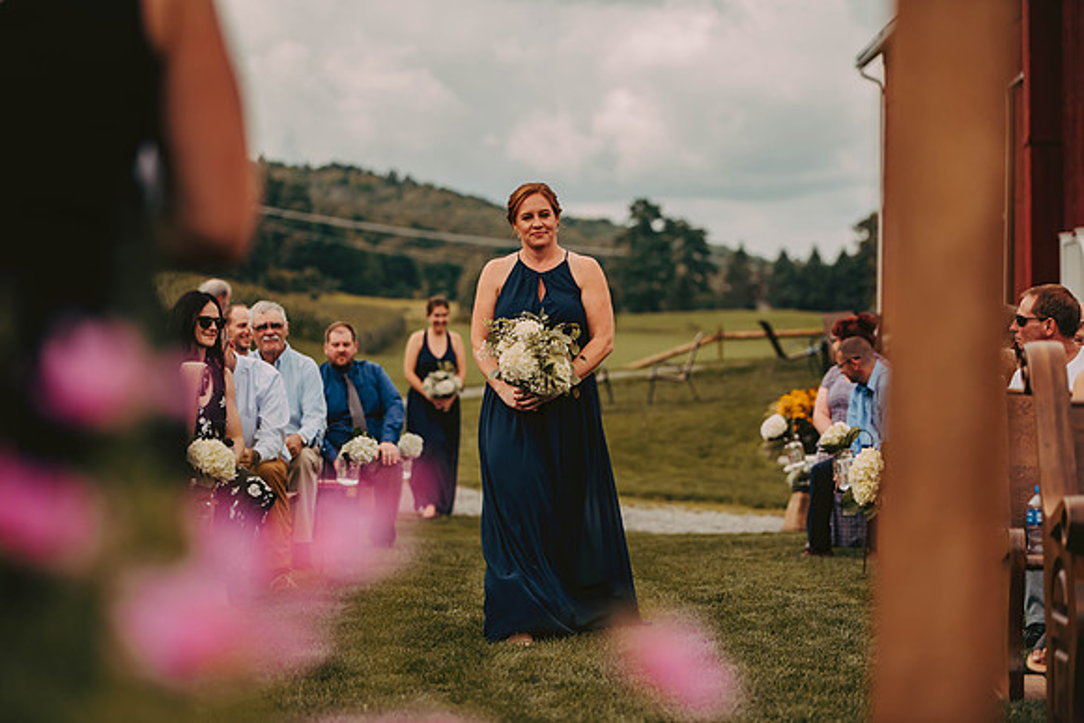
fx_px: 3012
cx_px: 542
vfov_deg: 13.7
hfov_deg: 20.4
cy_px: 362
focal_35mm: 100
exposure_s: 1/2000
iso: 200
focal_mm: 100
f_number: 2.8
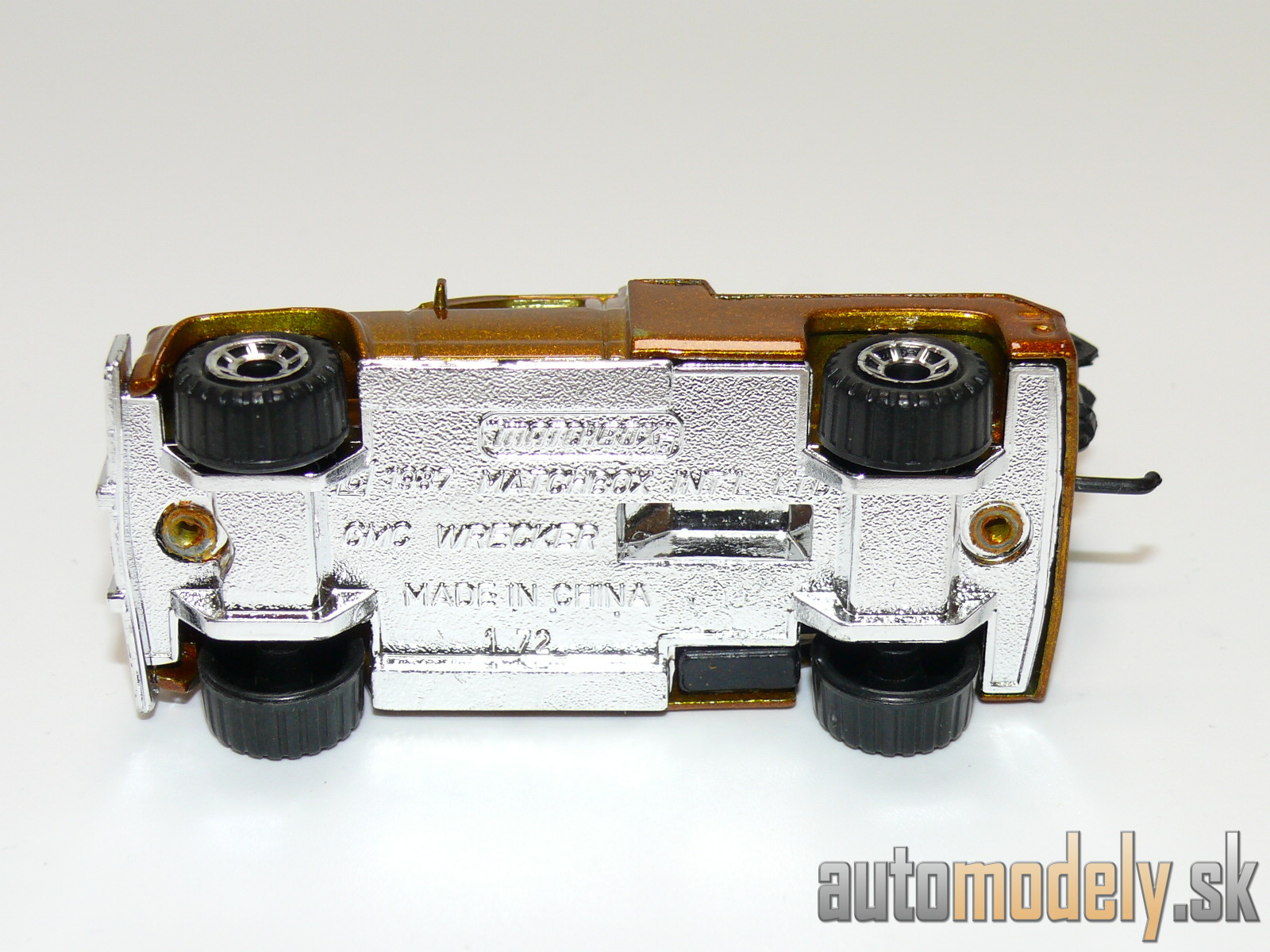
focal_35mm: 75
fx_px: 2752
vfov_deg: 19.6
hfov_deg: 26.0
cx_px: 635
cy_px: 476
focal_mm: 11.4
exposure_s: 1/30
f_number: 4
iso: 100
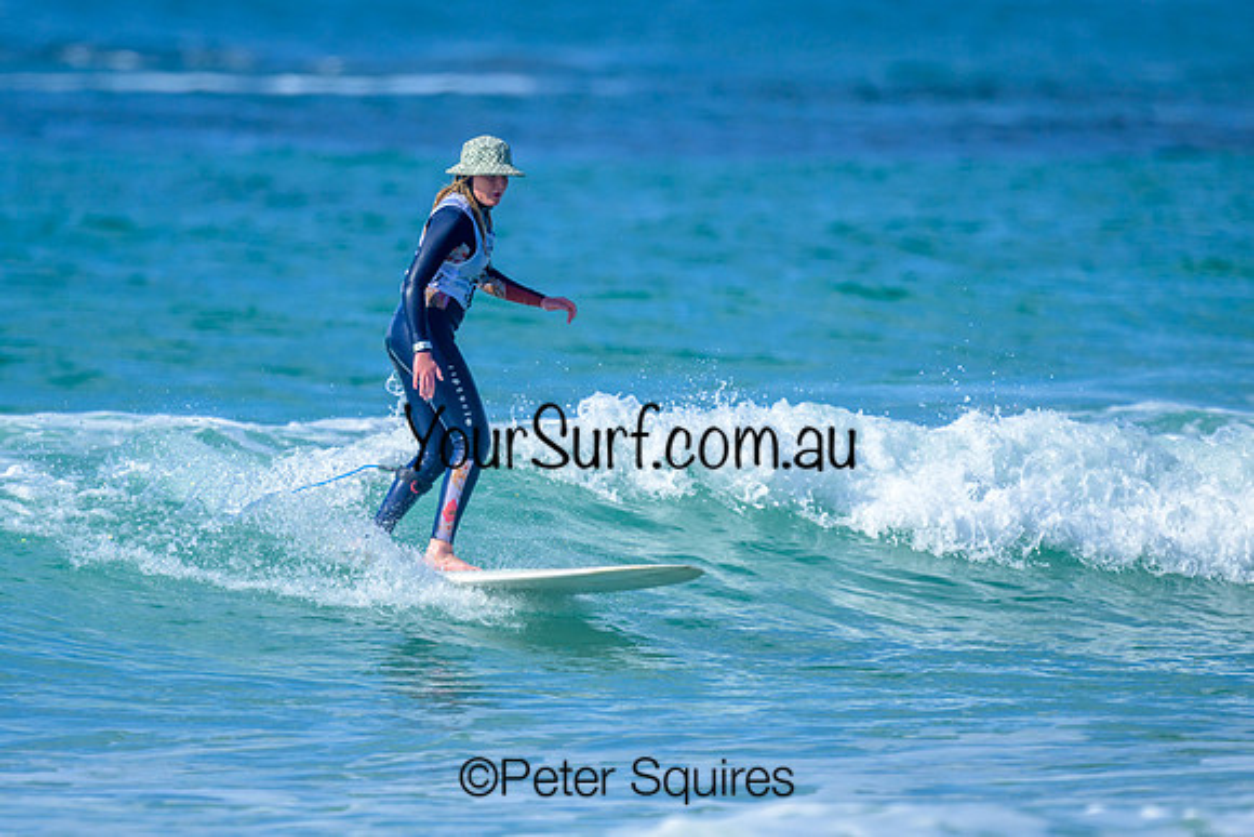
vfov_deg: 1.3
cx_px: 392
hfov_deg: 1.9
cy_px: 430
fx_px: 38323
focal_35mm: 1100
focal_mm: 800
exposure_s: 1/2000
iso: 280
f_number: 6.3
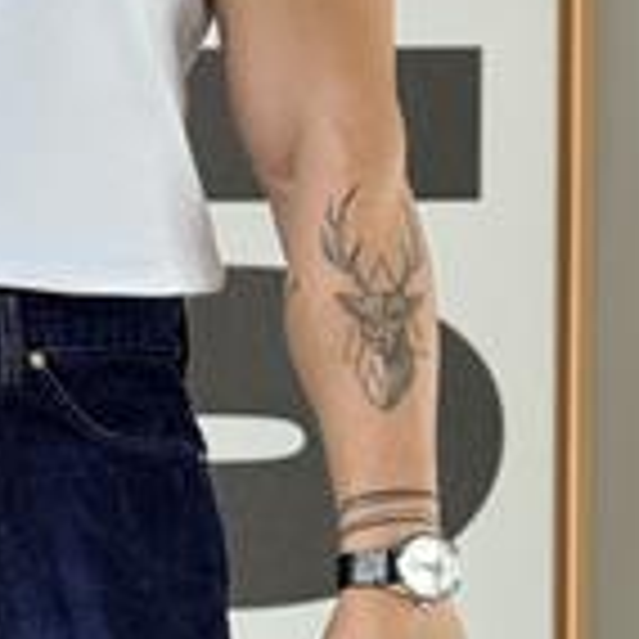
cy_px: 1064
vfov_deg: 10.5
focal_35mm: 159
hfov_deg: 10.8
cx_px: -72
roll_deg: -0.2
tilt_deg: -0.9
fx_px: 3321
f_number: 1.78
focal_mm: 6.76
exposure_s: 1/113
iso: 100
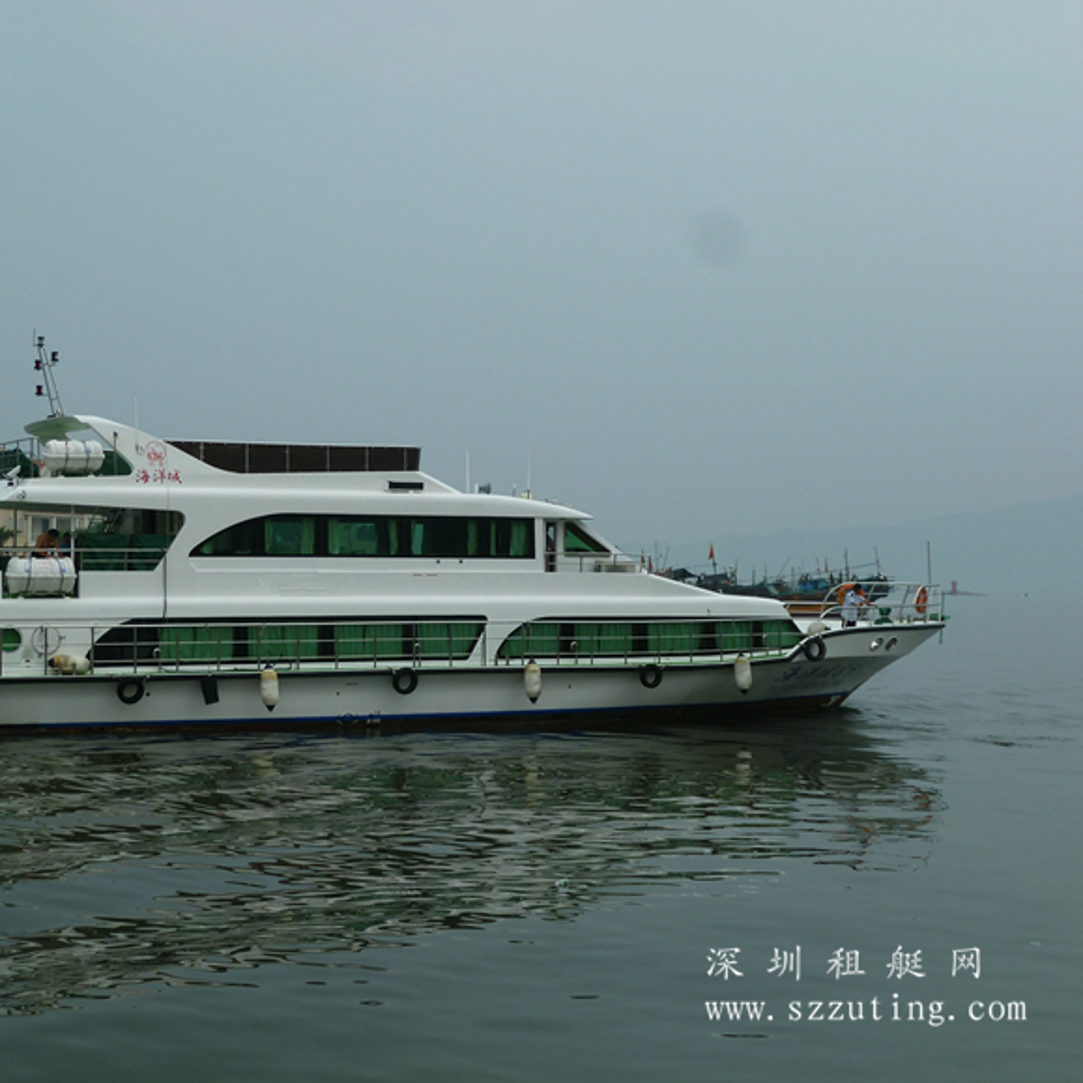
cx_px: 339
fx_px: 1947
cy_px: 531
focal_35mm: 55
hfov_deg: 30.8
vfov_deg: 31.1
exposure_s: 1/400
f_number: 4.2
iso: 80
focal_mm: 8.1
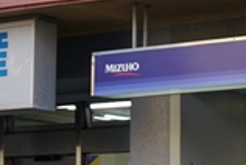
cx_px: 511
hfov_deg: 11.0
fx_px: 1143
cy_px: 212
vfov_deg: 8.2
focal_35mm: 167
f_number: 4
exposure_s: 1/125
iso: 100
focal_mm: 22
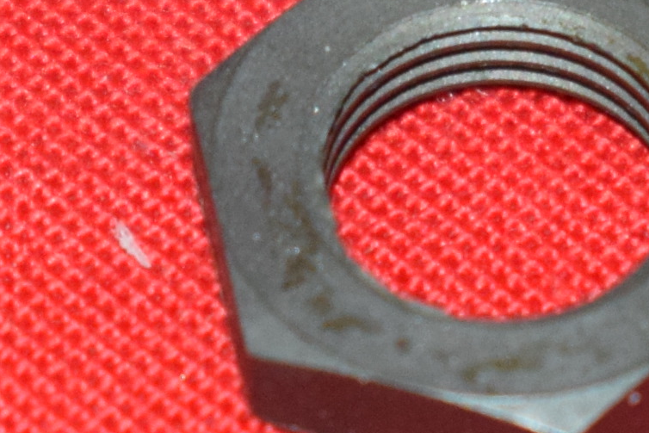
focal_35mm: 492
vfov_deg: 2.8
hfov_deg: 4.2
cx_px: 943
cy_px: 77
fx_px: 8870
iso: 1250
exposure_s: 1/200
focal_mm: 55
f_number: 5.6
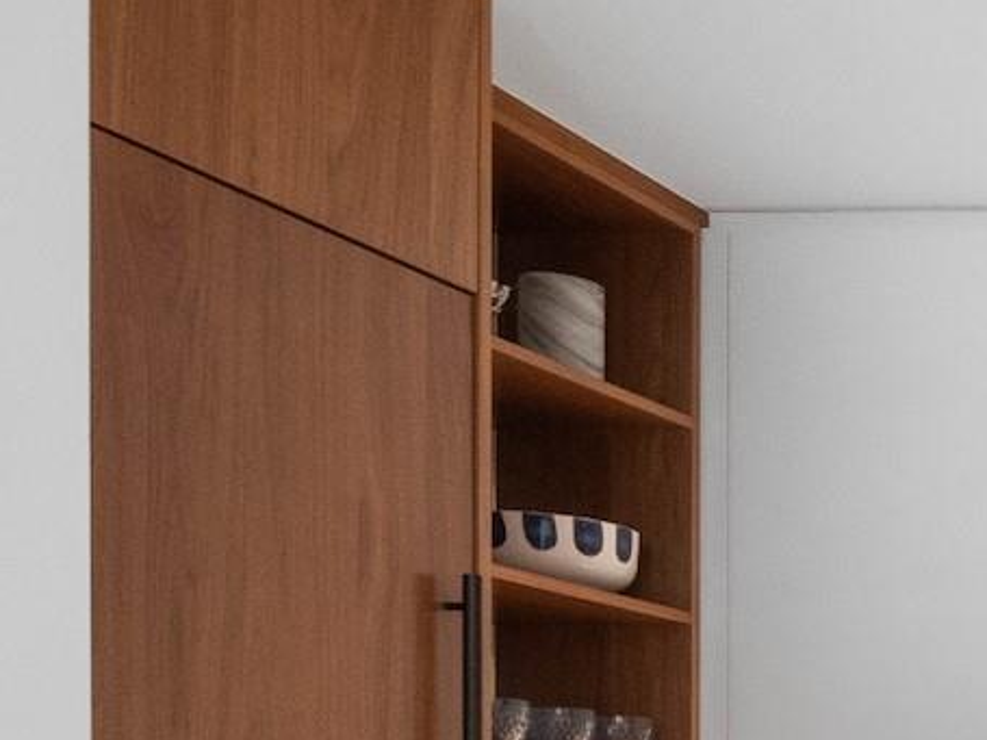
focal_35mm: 63
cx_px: 1892
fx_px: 1796
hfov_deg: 19.8
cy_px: 990
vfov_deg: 20.9
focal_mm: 7
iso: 800
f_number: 6.3
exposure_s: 1/15
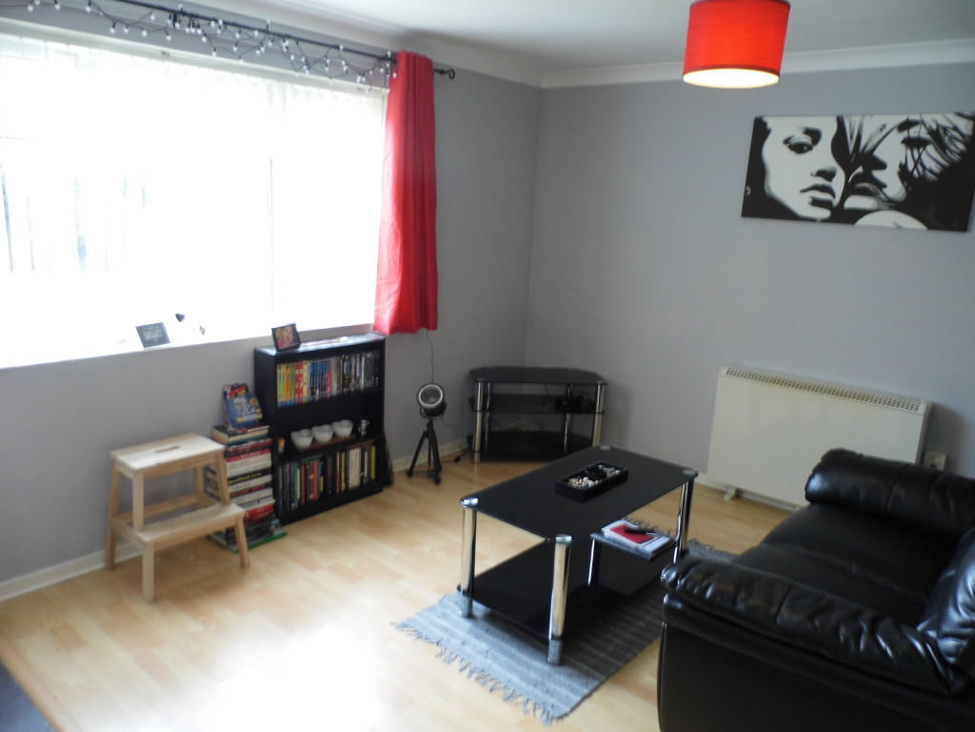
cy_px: 366
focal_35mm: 25
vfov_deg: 54.9
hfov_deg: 69.4
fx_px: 704
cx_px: 488
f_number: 3.1
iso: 100
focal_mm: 4.5
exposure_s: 1/15
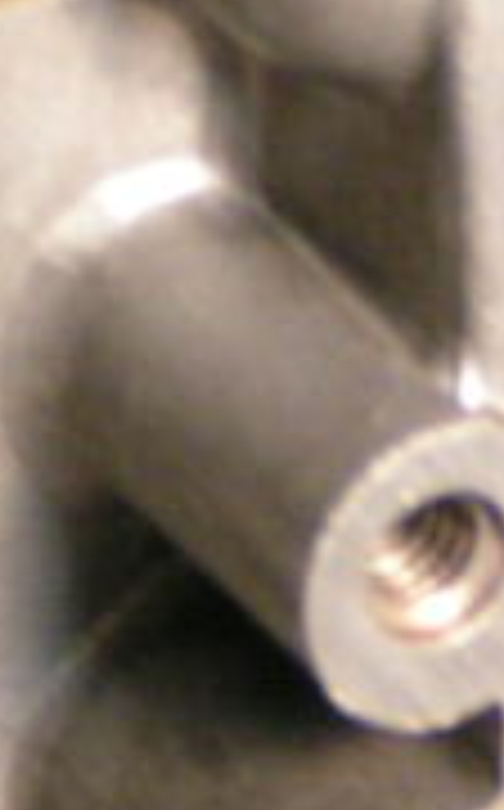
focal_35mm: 540
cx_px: 1192
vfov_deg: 3.9
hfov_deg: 2.4
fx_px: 11906
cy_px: 576
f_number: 3.5
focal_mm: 21.9
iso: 200
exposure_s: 1/15
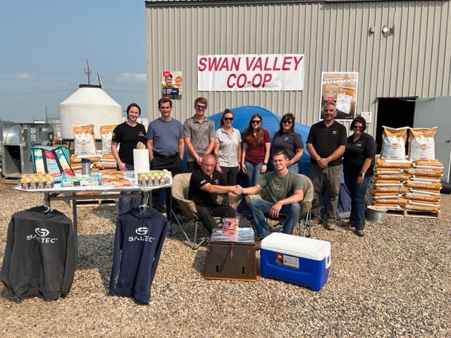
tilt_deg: -7.7
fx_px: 339
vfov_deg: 53.1
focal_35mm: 26
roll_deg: -0.7
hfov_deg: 67.3
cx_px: 226
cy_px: 169
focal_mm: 5.7
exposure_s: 1/5076
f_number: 1.5
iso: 50
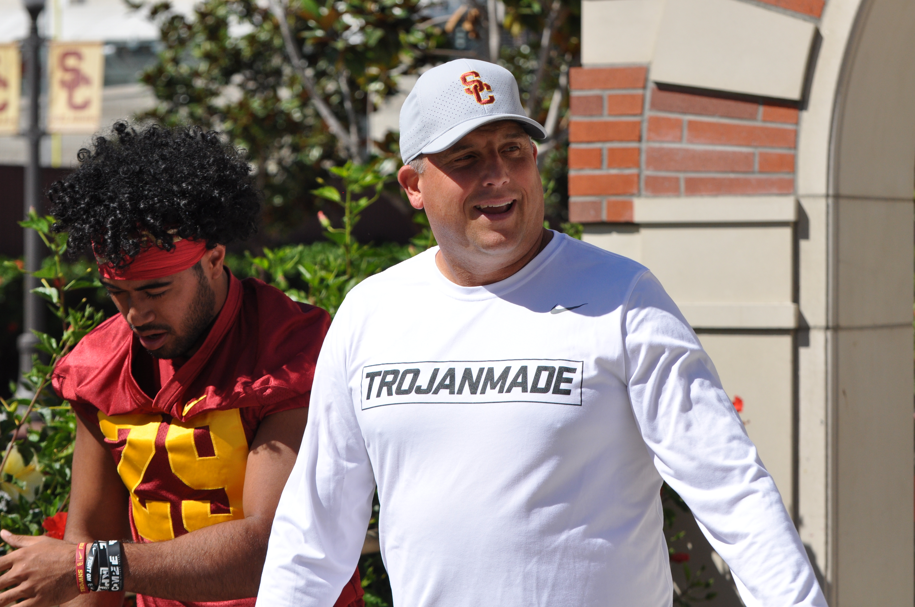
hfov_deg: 15.2
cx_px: 458
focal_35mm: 135
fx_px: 3427
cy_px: 304
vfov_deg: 10.1
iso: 400
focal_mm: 90
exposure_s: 1/2000
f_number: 7.1
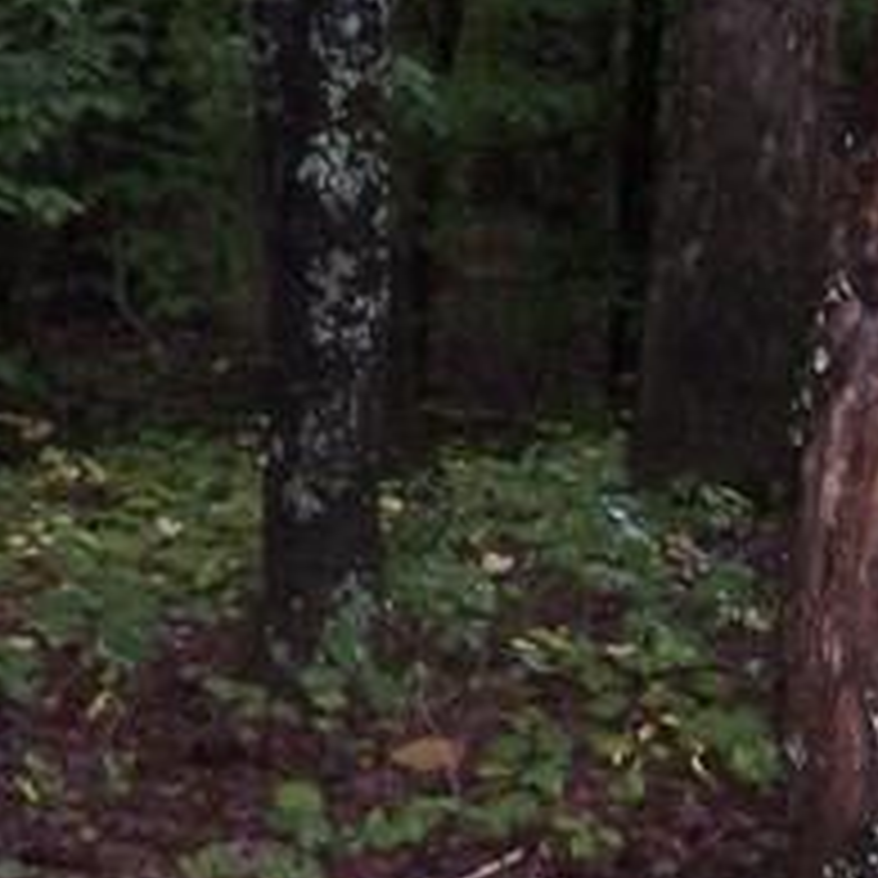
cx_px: 68
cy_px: -59
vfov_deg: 9.6
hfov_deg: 9.6
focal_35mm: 181
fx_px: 5194
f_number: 2.8
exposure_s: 1/60
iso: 140
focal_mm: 8
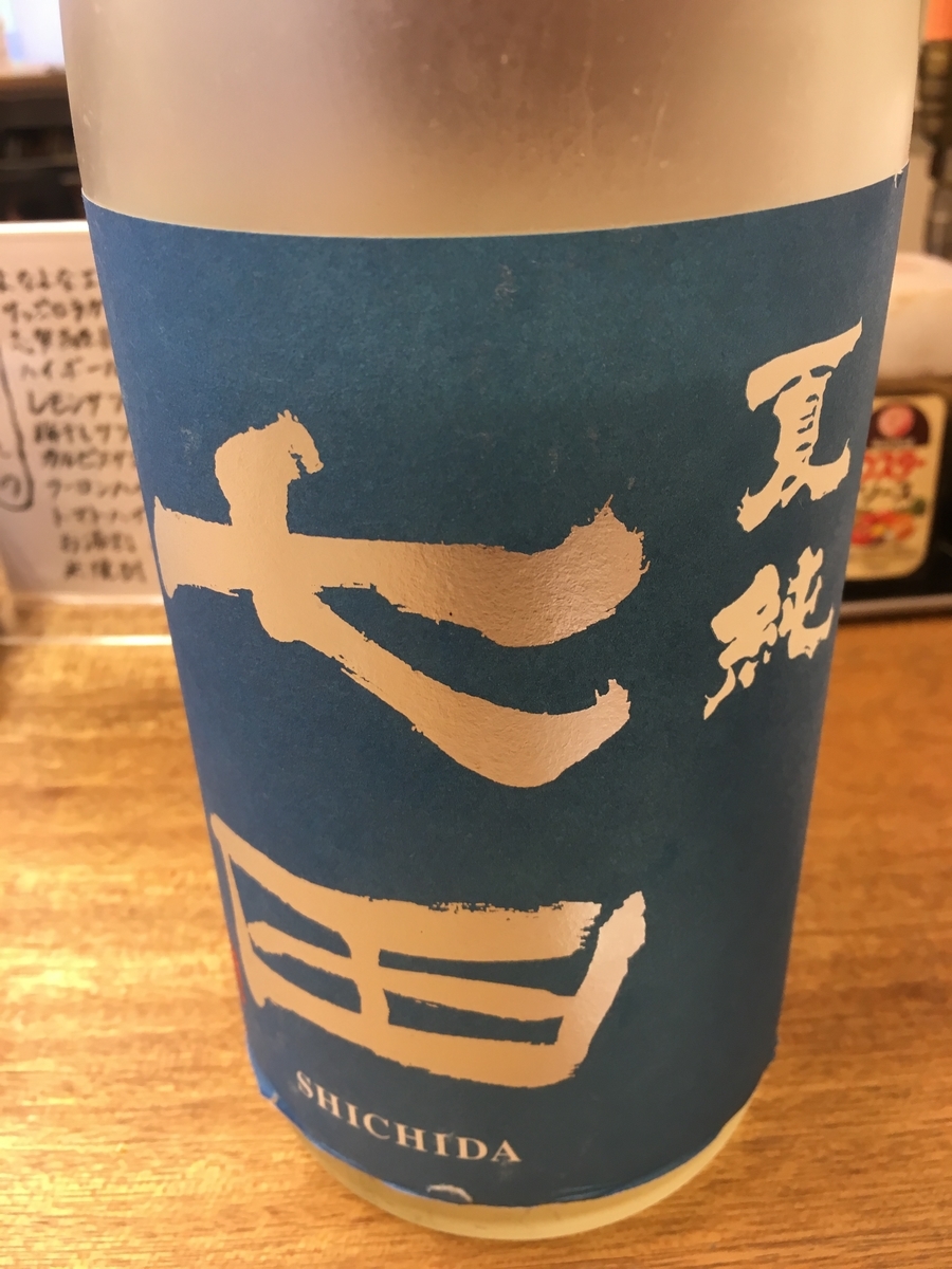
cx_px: 476
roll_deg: +1.5
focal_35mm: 29
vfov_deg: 61.7
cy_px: 634
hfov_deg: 48.2
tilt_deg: -31.3
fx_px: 1063
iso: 64
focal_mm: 4.15
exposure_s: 1/33
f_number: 2.2
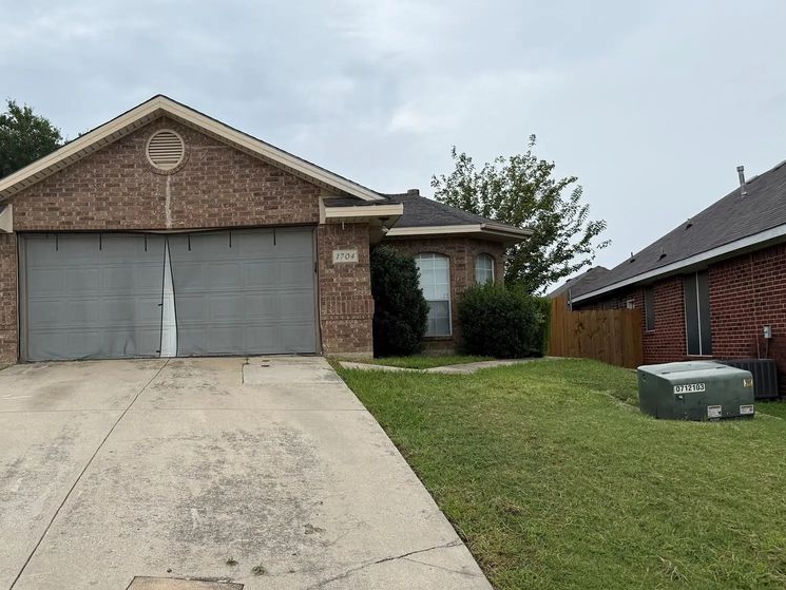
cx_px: 269
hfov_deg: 54.3
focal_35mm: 33
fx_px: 749
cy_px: 320
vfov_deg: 42.9
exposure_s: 1/1230
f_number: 1.78
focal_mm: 6.76
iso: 80
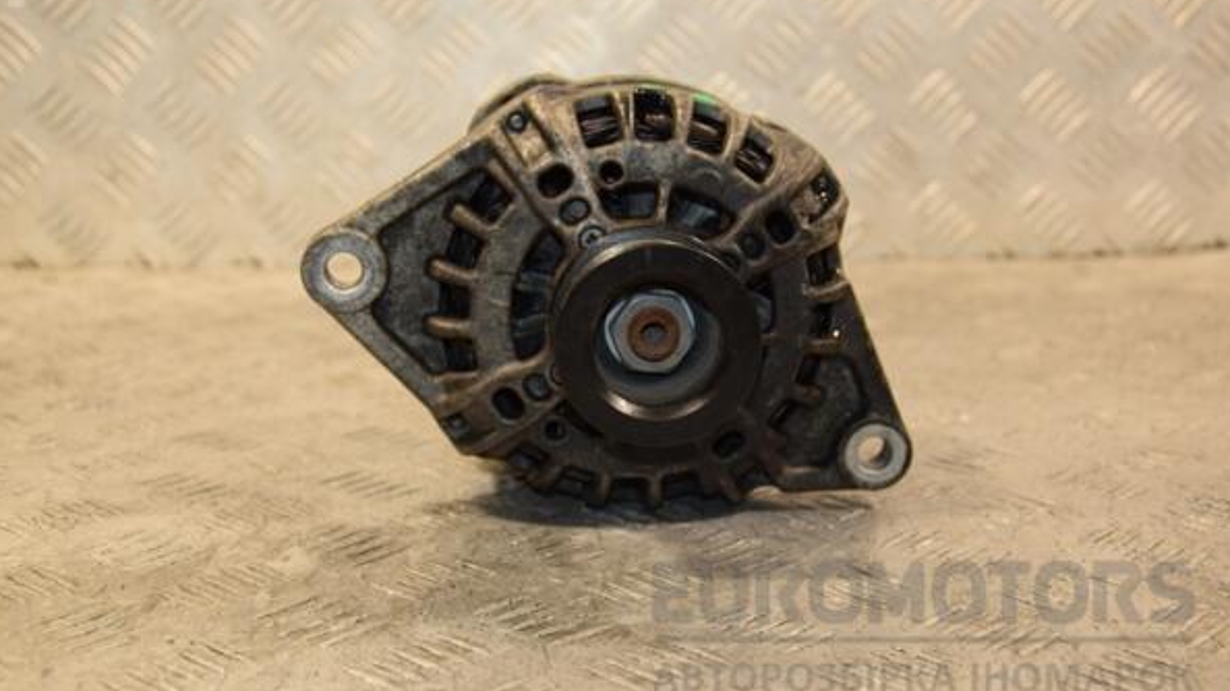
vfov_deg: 21.6
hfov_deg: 37.5
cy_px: 317
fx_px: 1811
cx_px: 613
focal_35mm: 56
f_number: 5
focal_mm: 35
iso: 800
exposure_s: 1/160
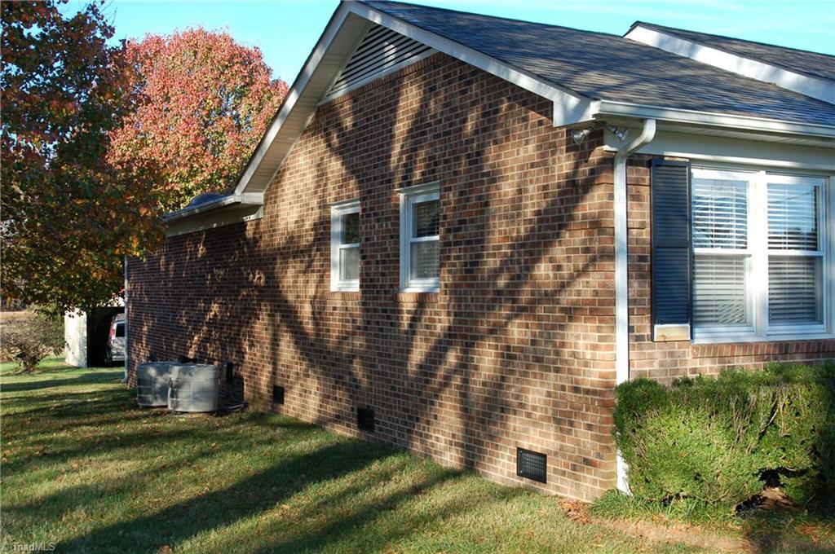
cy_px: 277
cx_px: 418
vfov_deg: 31.8
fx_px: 973
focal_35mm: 42
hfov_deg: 46.5
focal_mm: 28
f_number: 7.1
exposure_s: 1/160
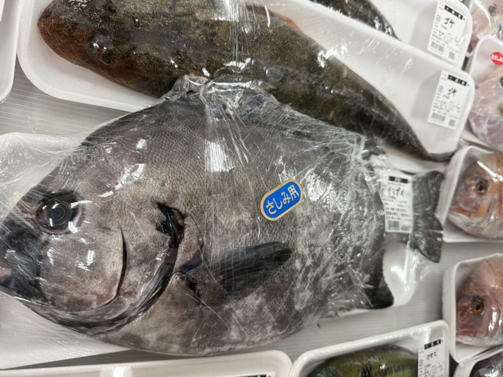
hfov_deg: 71.6
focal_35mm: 24
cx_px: 252
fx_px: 349
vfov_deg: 56.8
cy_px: 188
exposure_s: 1/120
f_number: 1.78
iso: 200
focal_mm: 6.76
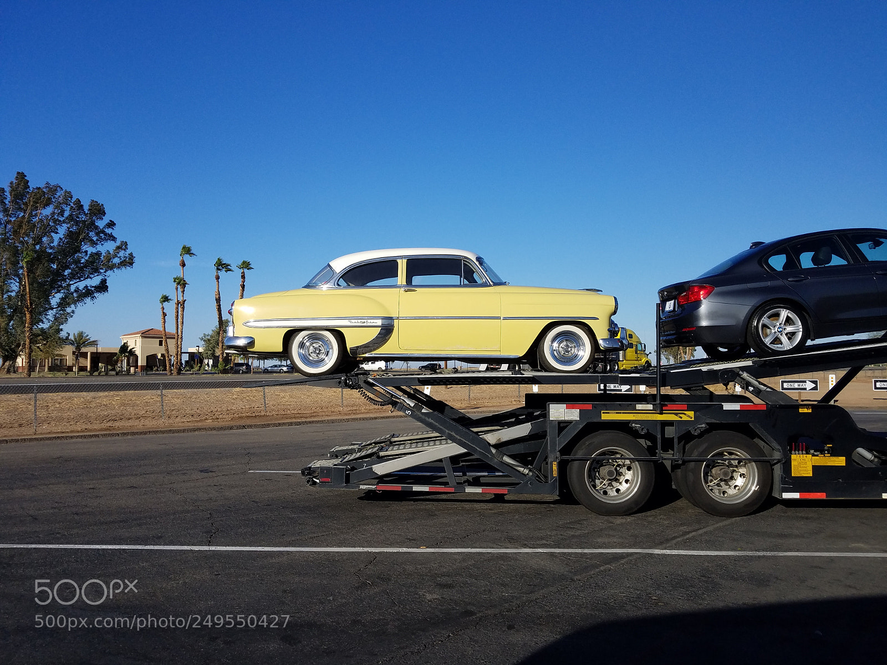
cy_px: 332
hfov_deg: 67.3
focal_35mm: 26
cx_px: 444
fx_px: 666
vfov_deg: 53.1
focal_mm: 4.2
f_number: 1.7
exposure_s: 1/664
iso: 40
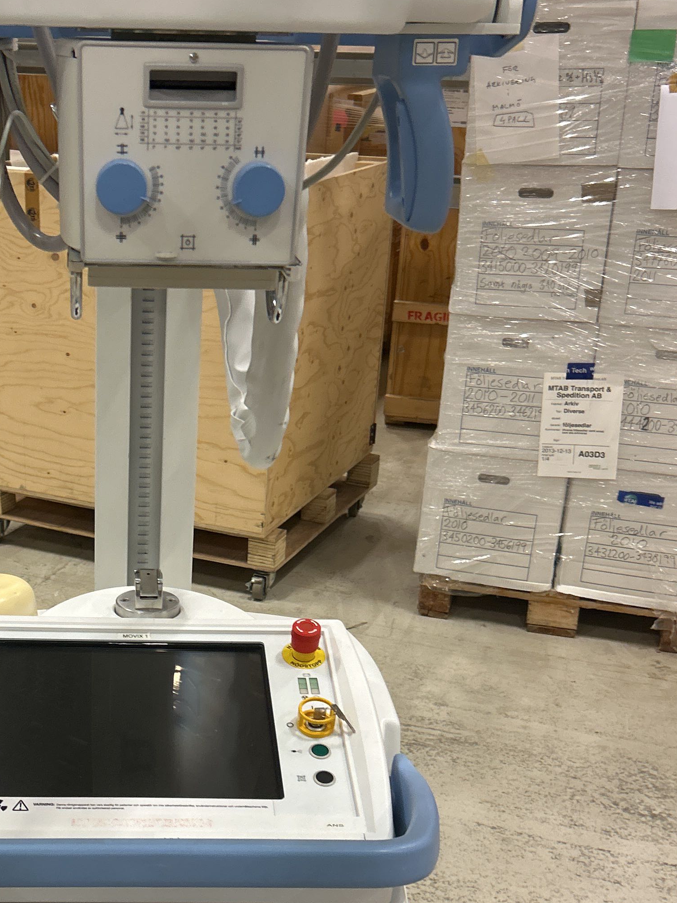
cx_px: 170
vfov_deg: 36.4
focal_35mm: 52
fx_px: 1356
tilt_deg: -24.1
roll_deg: -0.6
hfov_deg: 27.6
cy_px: 603
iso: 160
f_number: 1.5
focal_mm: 5.7
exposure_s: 1/50
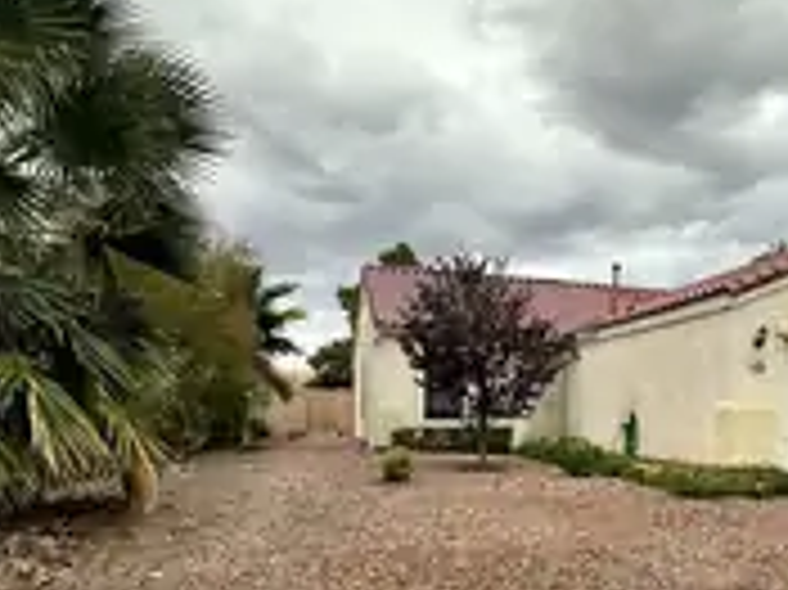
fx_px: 728
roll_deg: -0.6
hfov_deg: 53.1
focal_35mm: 32
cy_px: 410
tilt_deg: +1.4
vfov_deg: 43.3
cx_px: 630
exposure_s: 1/225
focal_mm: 2.22
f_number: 2.2
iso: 40
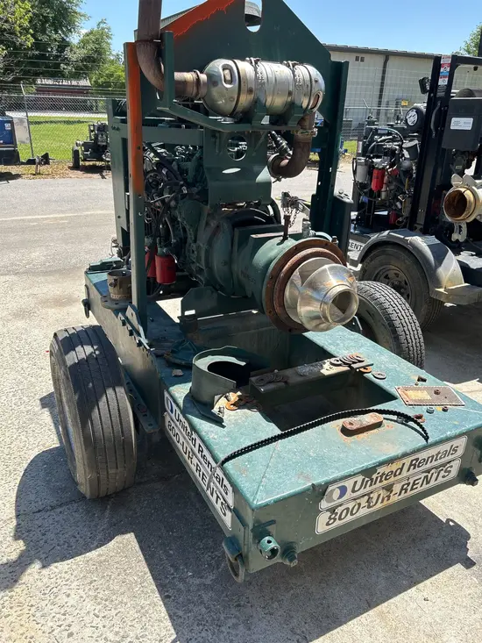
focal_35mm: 26
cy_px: 322
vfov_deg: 67.3
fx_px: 483
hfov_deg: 53.1
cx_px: 241
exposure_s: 1/1575
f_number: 1.5
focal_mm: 5.7
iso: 50
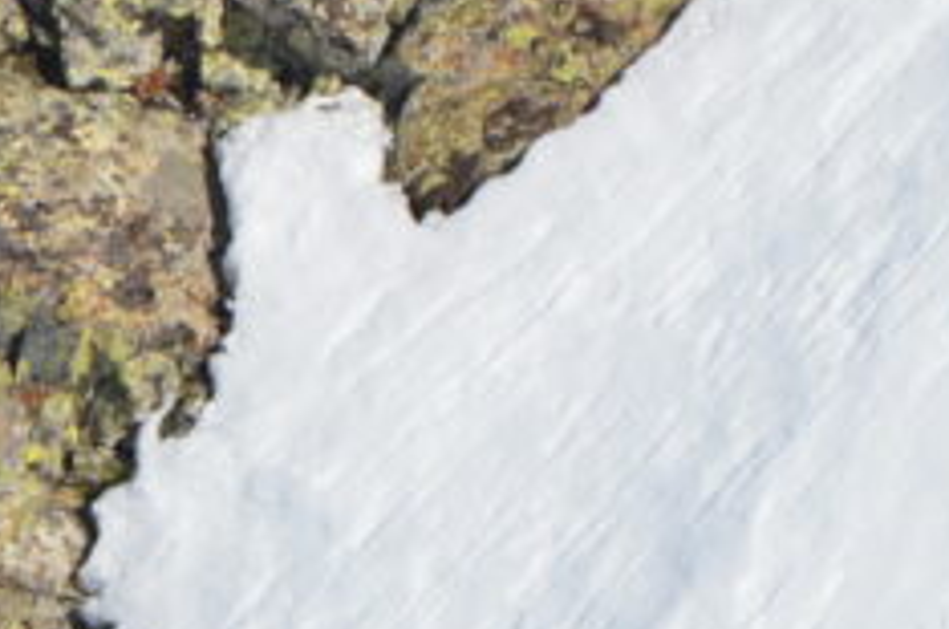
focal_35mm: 688
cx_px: -357
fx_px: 18104
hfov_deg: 3.0
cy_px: -16
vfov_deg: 2.0
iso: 400
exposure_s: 1/2000
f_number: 7.1
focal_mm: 105
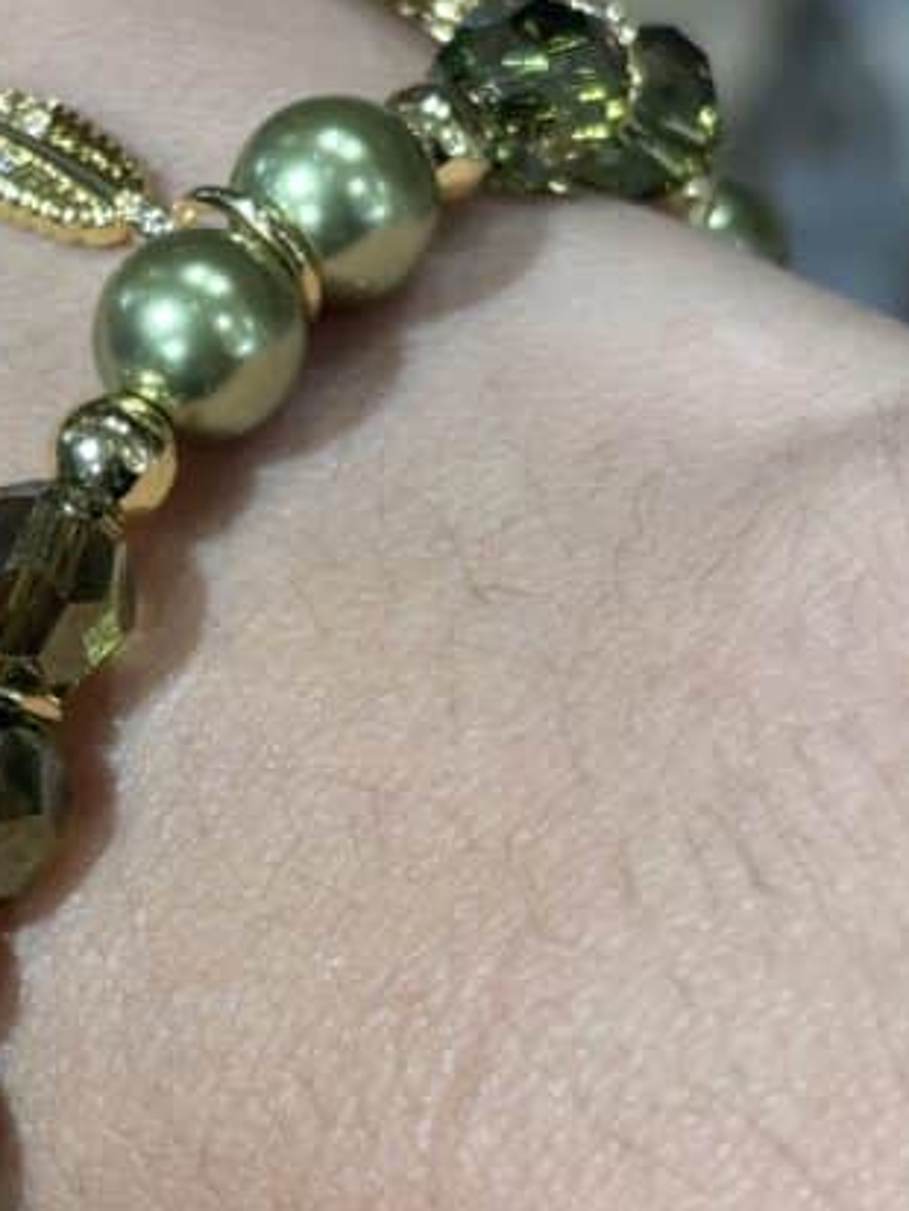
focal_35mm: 129
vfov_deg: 15.3
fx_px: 4514
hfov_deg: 11.4
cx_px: 103
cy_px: 792
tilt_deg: -53.0
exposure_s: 1/100
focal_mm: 5.96
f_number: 1.6
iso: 50
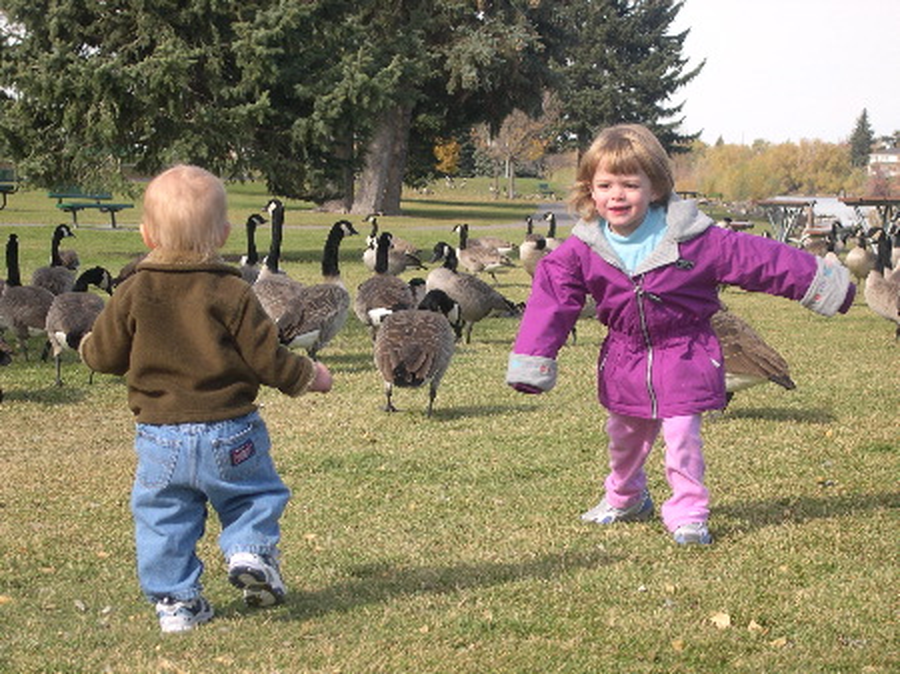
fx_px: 2962
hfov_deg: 17.3
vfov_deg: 13.0
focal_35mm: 114
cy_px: 337
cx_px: 450
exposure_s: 1/203
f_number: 4.9
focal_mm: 24
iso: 100
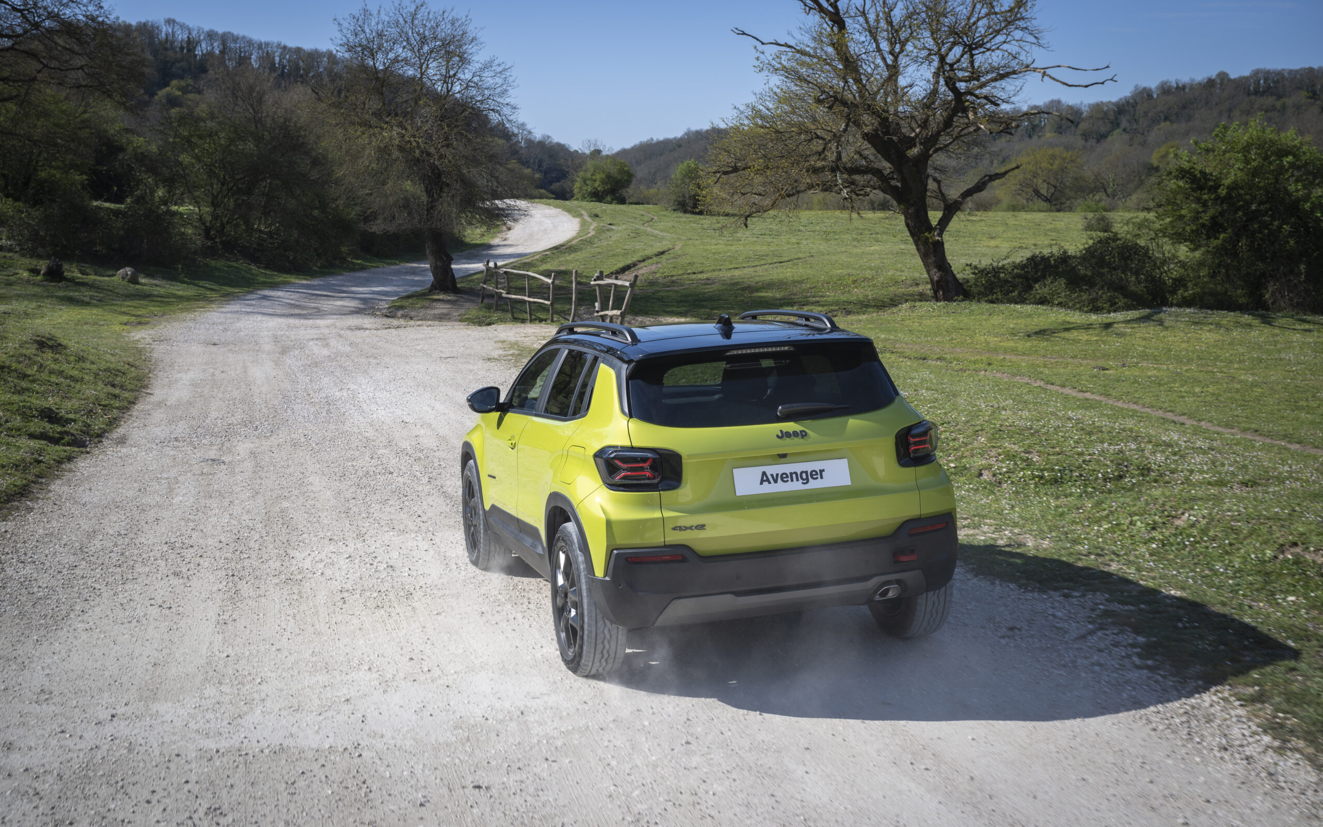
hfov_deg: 49.3
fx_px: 1442
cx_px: 660
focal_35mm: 40
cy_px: 419
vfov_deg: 32.0
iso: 80
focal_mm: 39
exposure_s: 1/200
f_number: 8
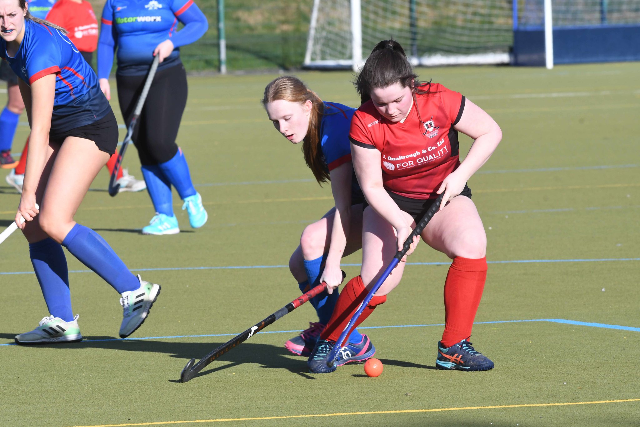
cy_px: 214
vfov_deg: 3.1
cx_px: 320
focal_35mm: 450
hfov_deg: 4.6
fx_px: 7999
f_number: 16
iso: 800
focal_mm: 300
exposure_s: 1/800
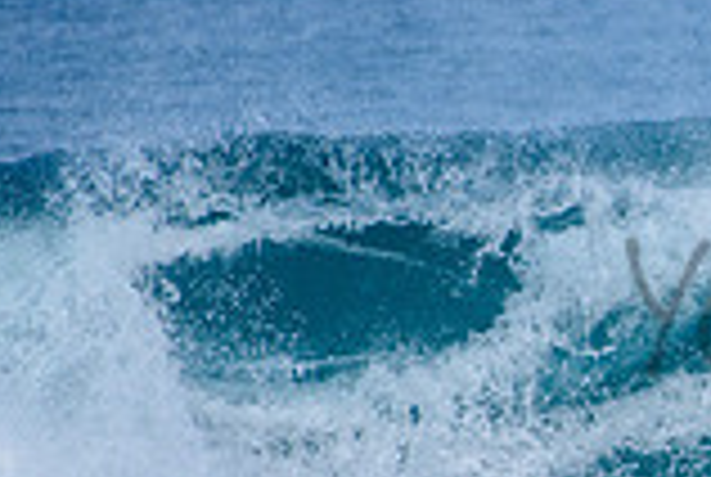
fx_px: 36270
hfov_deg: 1.1
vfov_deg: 0.8
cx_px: 1089
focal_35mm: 1833
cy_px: 268
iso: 200
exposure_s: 1/2000
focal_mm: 500
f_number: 5.6
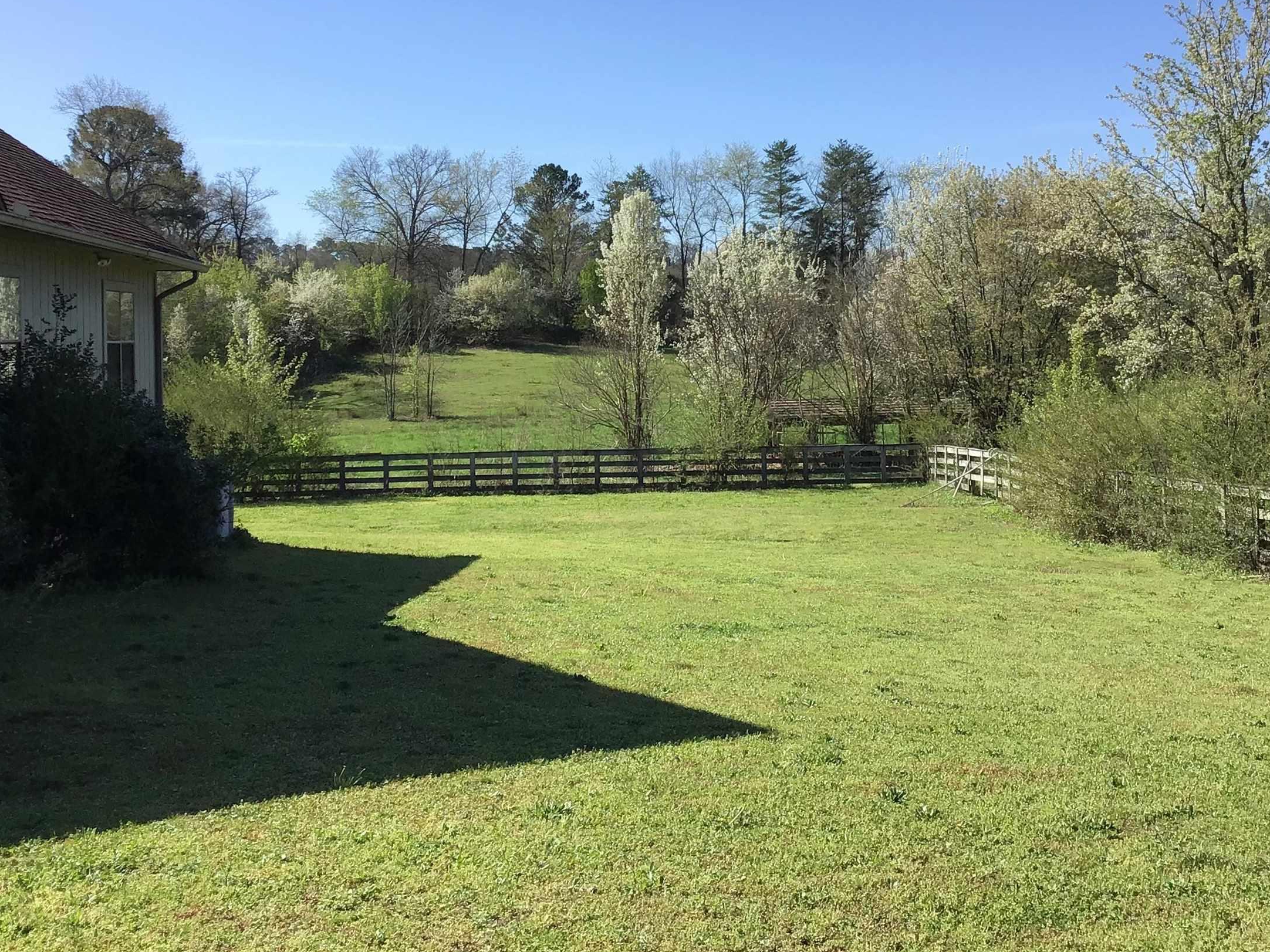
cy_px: 303
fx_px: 1614
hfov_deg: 42.9
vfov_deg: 32.5
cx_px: 656
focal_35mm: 44
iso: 25
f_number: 2.4
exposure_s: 1/936
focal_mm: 3.3
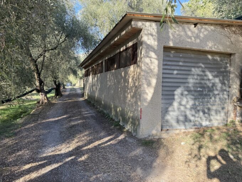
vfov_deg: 56.8
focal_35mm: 24
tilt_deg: -2.6
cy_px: 91
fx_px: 168
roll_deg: -1.7
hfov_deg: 71.6
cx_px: 121
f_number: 1.78
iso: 80
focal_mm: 6.76
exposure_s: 1/358
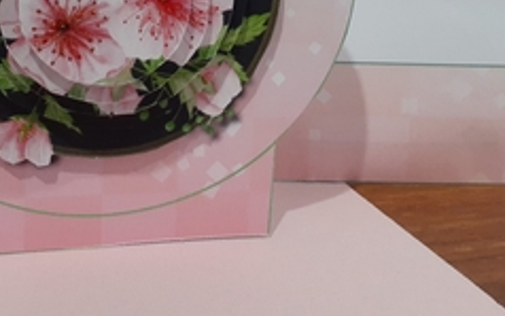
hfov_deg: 37.4
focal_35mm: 54
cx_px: 204
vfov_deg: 22.9
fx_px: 744
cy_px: -10
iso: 250
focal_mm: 3.6
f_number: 1.9
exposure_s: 1/50
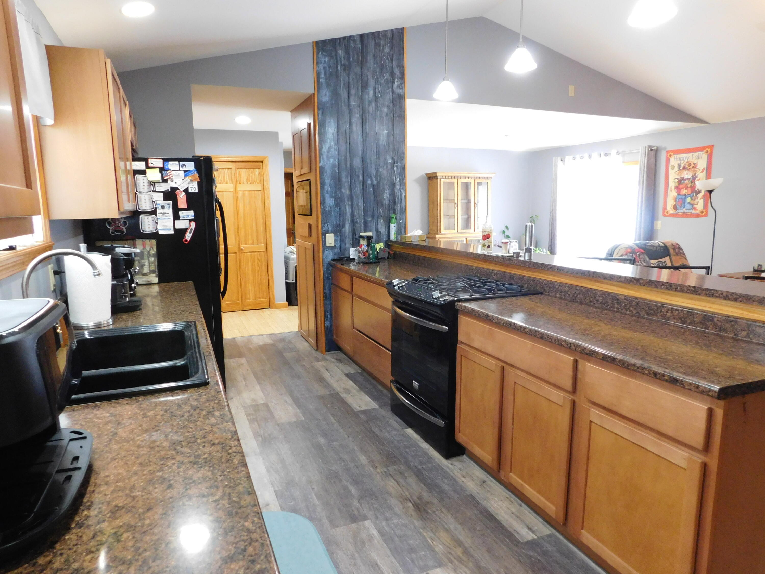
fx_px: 508
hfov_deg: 73.9
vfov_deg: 58.9
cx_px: 382
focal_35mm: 23
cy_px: 287
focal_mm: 4
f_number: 3
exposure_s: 1/13
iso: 400
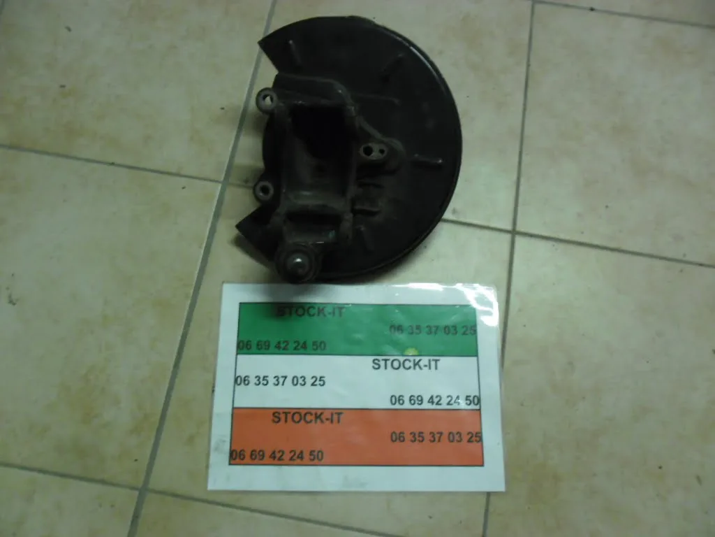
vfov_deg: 51.4
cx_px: 358
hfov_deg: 65.3
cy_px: 268
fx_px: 558
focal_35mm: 27
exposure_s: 1/22
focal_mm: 4.9
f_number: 3.5
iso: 400
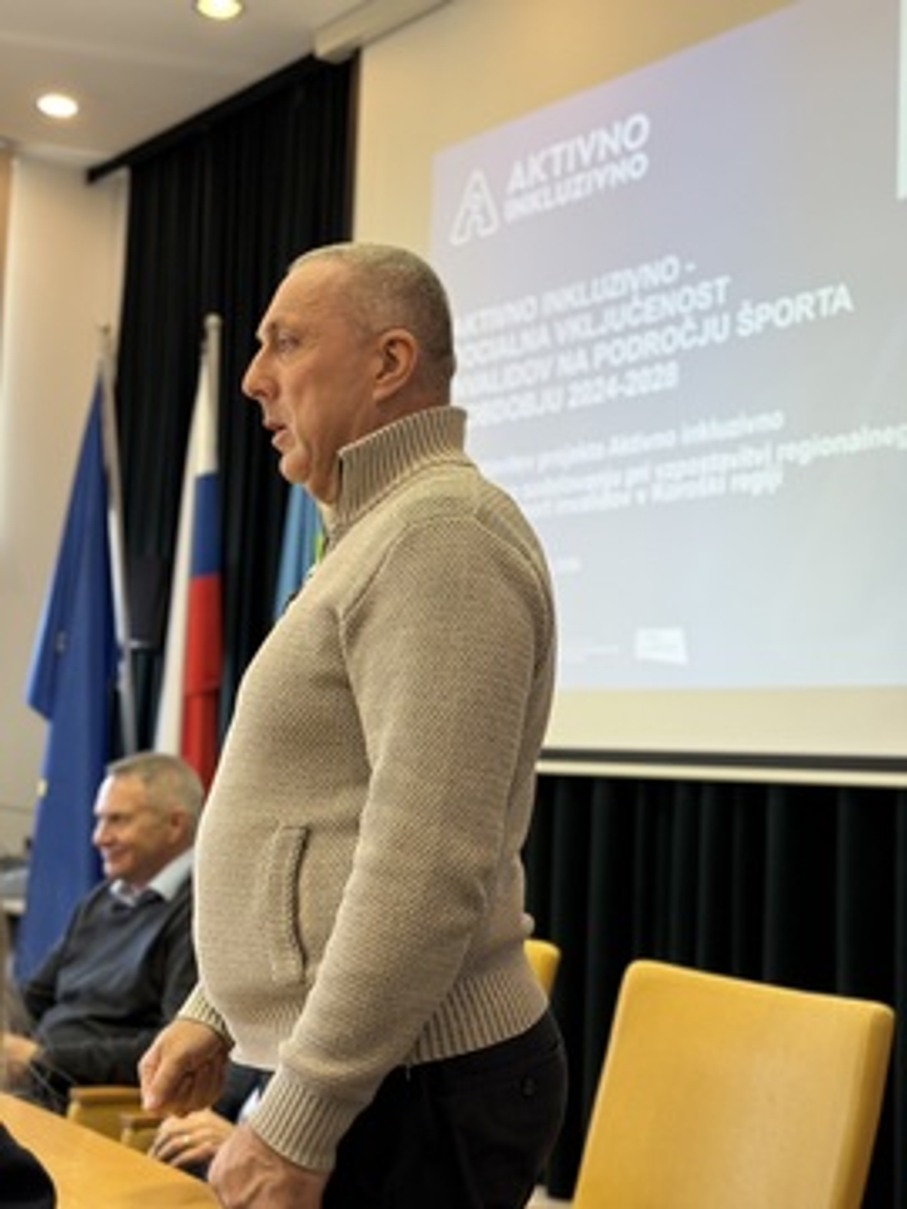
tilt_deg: +6.3
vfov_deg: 39.7
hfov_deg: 30.3
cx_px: 454
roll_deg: -2.0
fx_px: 1677
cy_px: 604
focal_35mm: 48
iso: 125
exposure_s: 1/50
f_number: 1.78
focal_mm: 6.76
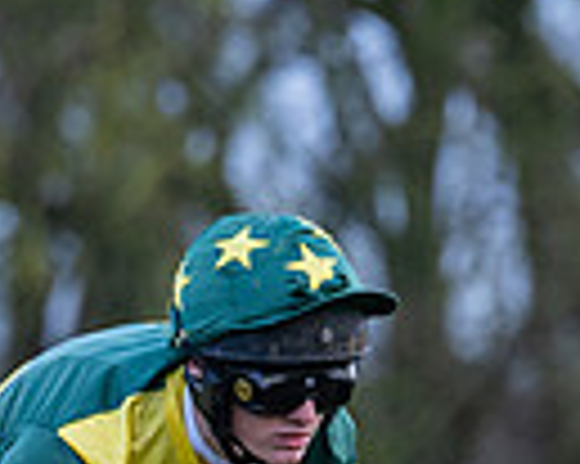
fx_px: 16895
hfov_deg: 2.0
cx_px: 393
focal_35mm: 985
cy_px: 802
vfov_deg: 1.6
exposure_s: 1/500
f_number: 4
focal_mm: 200
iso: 800
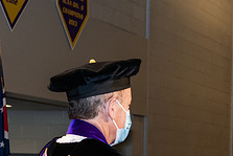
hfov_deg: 12.6
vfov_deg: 8.4
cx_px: 243
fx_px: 1043
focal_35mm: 161
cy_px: 191
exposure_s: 1/200
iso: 1600
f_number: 6.3
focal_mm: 62
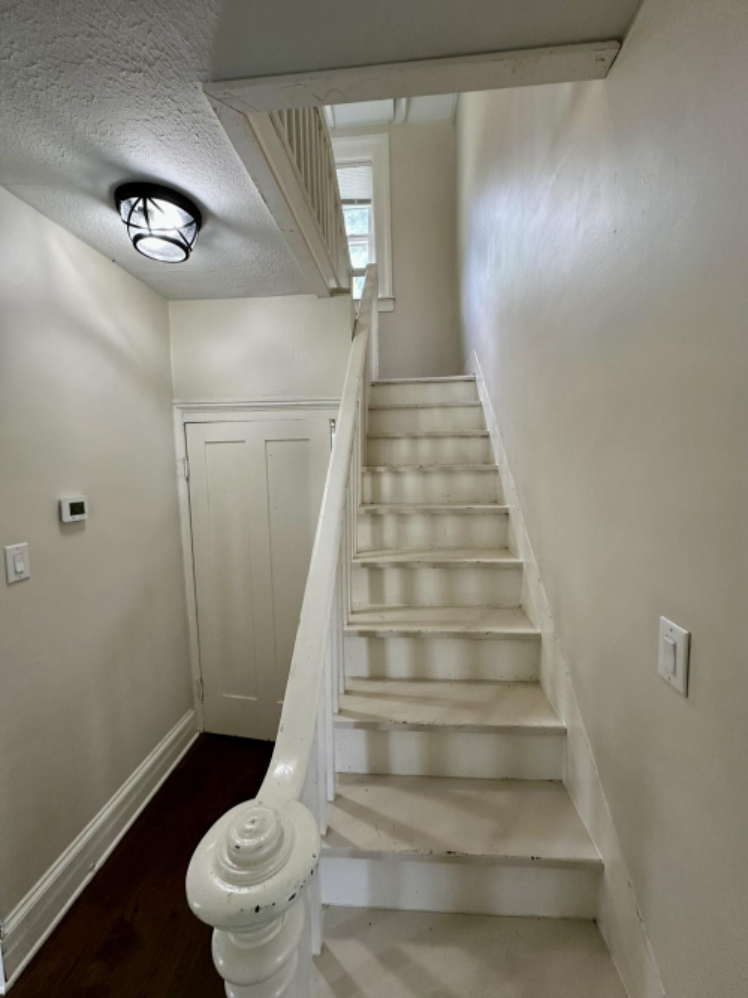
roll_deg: +0.4
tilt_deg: -2.8
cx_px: 374
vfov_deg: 102.1
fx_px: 403
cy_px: 499
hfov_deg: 85.7
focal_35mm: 14
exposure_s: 1/120
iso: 200
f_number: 2.2
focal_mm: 2.22
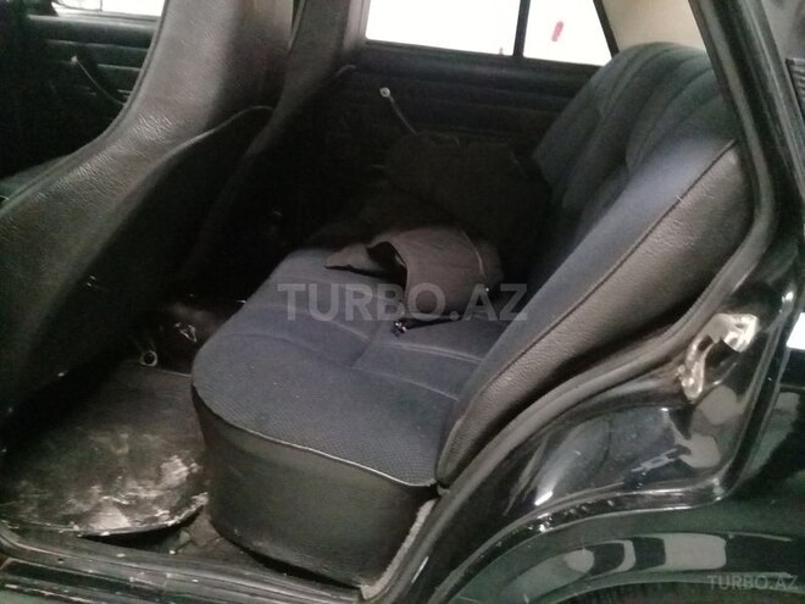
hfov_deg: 58.4
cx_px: 402
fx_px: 721
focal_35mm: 31
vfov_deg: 45.4
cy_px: 302
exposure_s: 1/17
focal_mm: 3.3
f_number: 2.2
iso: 1250
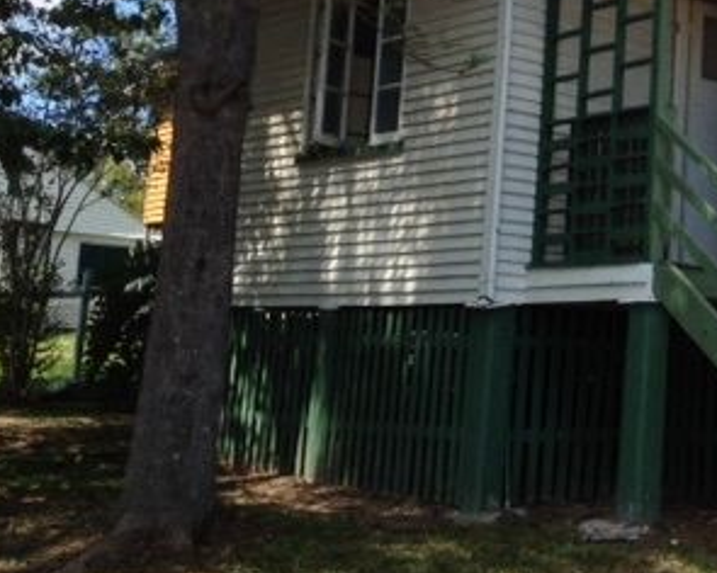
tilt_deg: +8.3
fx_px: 1570
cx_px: 688
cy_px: 117
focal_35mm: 74
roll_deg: -1.4
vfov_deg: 20.5
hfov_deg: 24.7
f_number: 2.4
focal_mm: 4.28
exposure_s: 1/1126
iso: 50
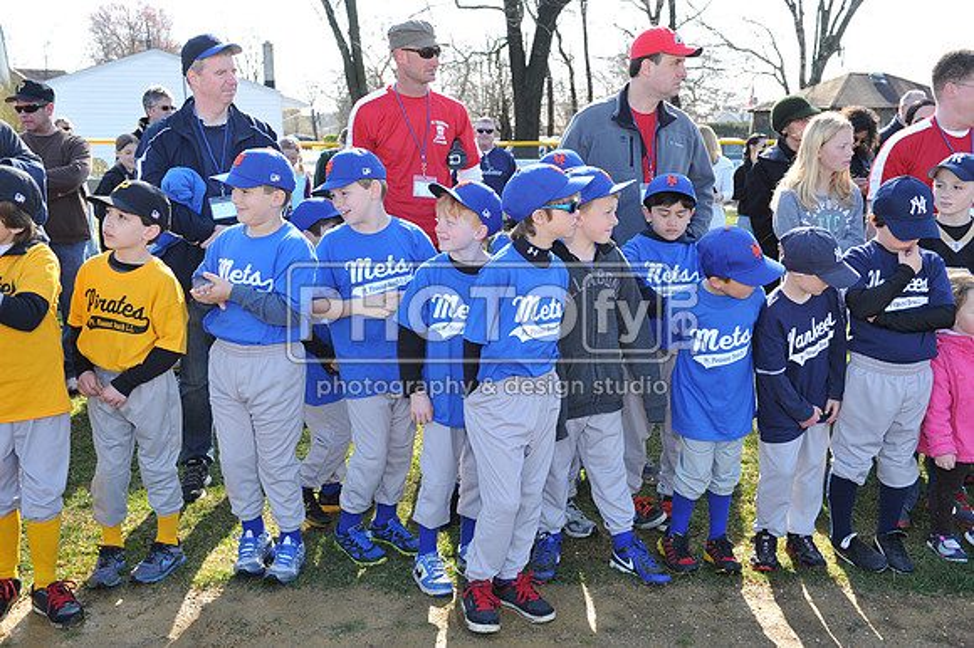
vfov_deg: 36.8
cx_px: 487
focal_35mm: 36
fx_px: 973
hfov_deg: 53.2
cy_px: 324
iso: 200
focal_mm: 36
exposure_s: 1/160
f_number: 5
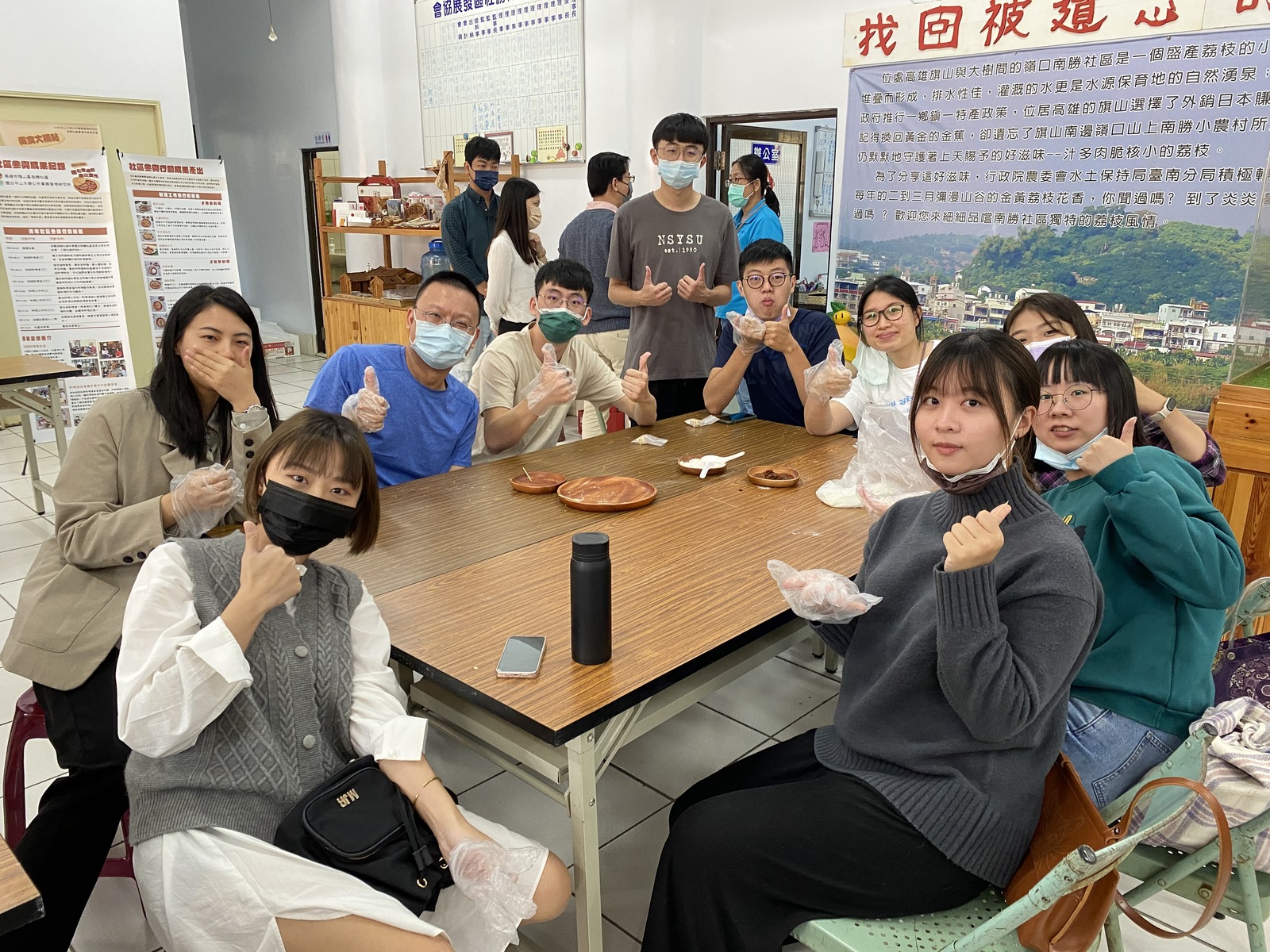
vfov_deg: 53.1
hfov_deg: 67.3
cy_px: 476
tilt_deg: -16.2
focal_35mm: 26
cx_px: 635
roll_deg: +0.2
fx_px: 954
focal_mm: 4.25
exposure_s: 1/60
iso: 160
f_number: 1.8
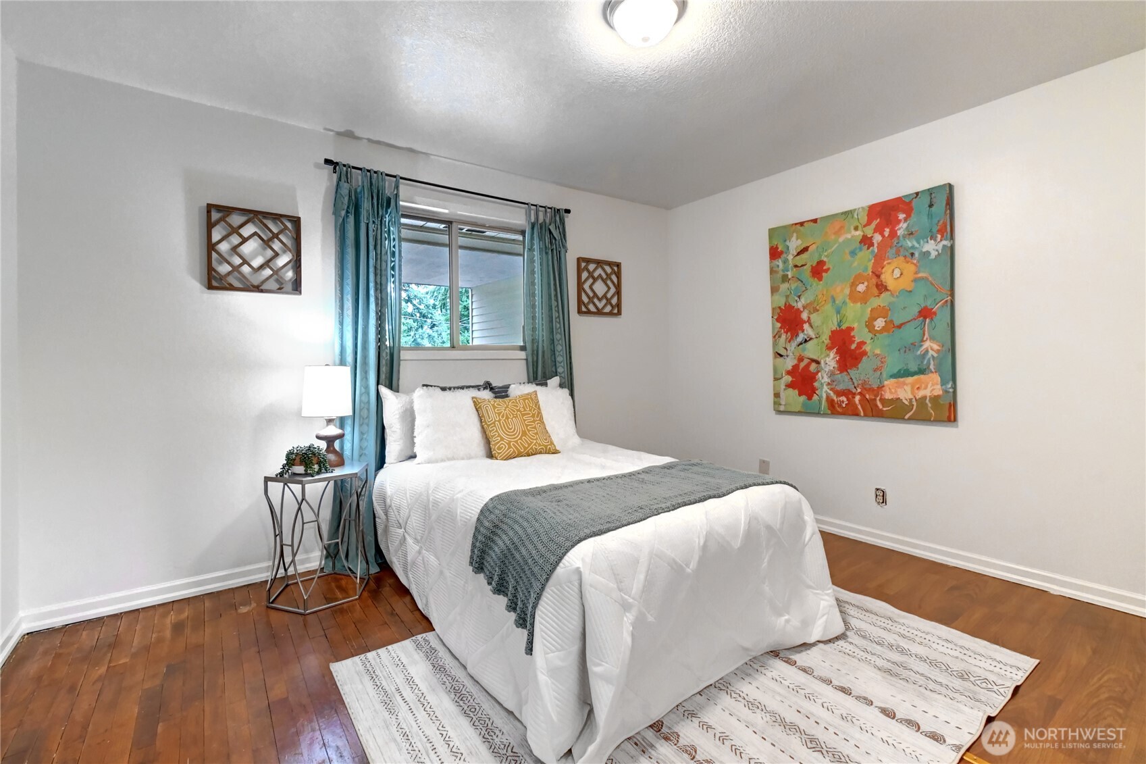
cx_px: 573
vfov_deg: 77.3
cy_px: 382
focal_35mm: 15
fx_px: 477
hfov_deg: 100.4
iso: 3200
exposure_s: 1/6
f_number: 11
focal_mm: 10
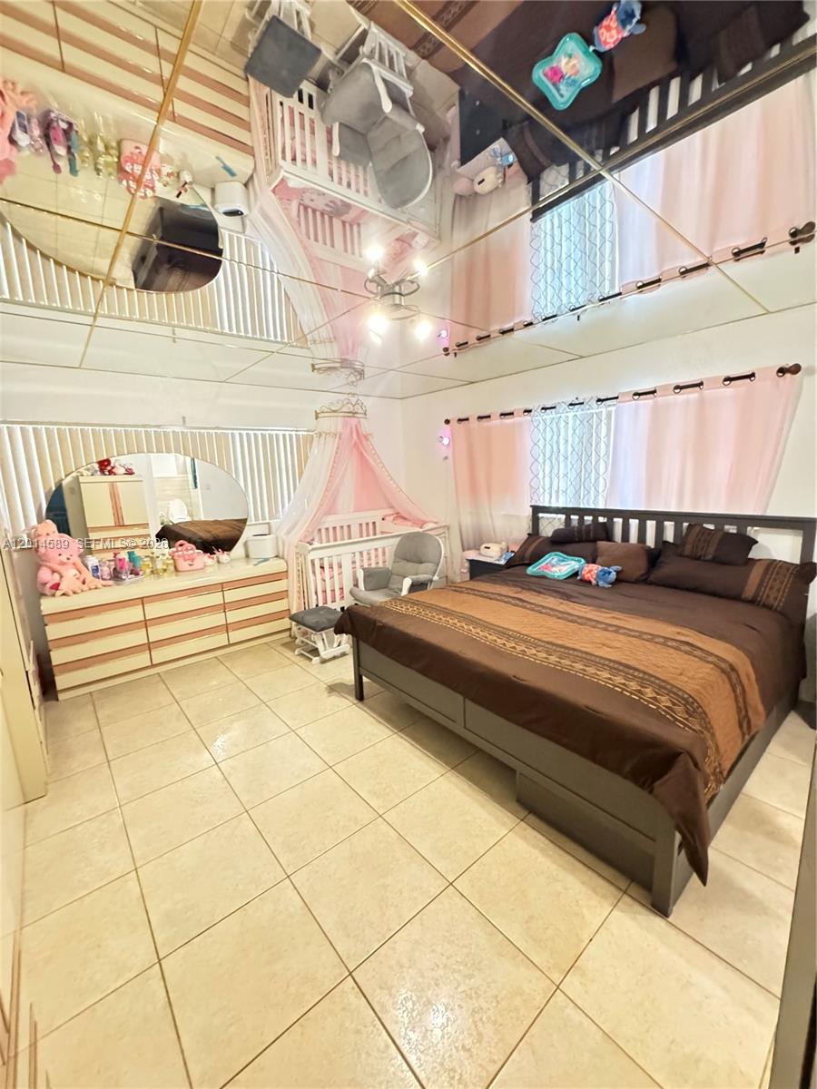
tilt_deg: -10.8
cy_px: 544
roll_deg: +2.1
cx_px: 408
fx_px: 441
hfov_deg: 85.7
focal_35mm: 14
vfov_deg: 102.1
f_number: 2.2
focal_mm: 2.22
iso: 1600
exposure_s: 1/40
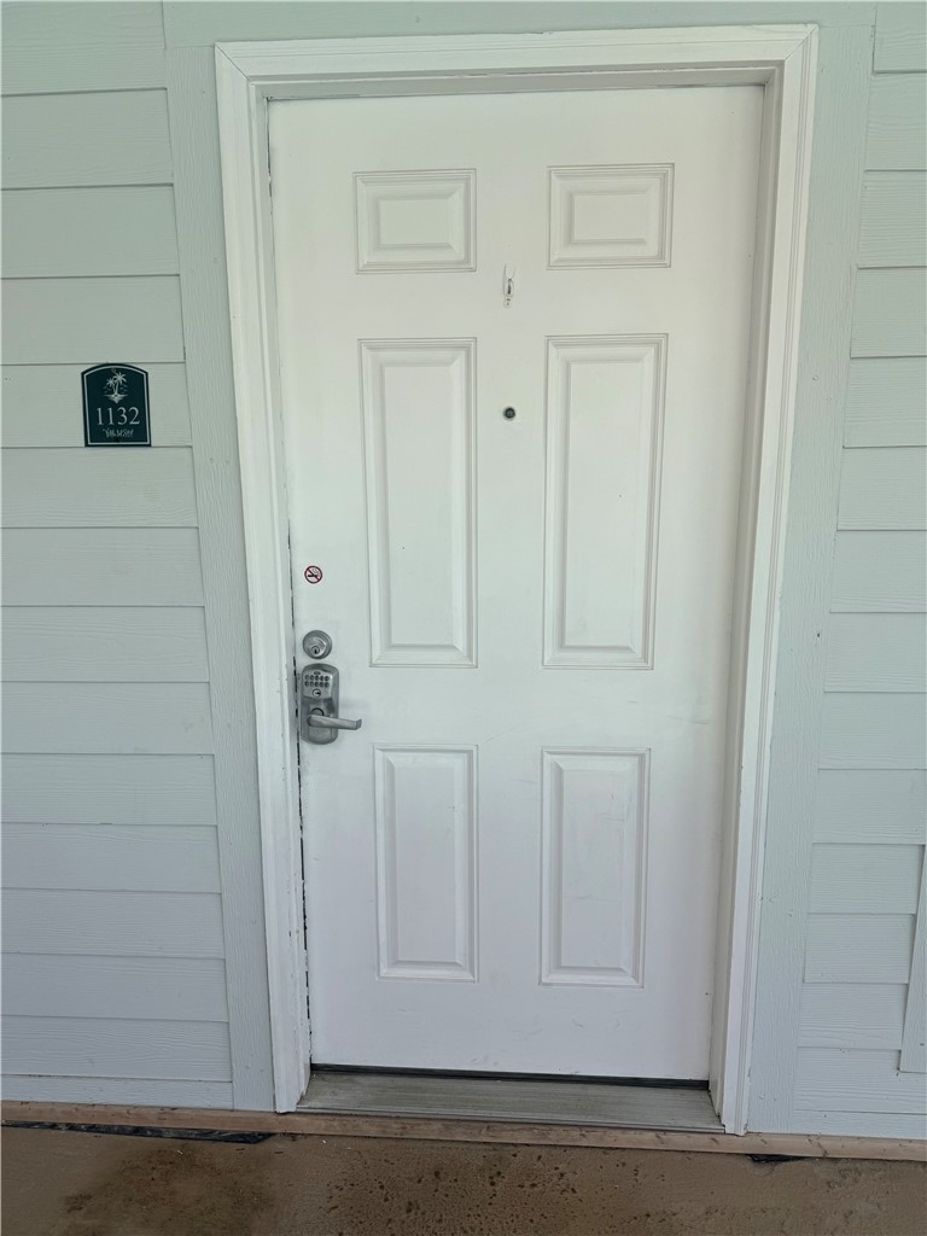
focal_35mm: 24
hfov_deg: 56.8
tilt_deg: -11.6
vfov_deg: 71.6
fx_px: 857
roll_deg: +0.1
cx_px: 464
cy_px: 618
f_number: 1.78
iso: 80
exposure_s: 1/2232
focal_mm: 6.76
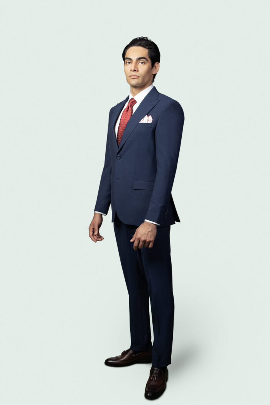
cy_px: 202
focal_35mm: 42
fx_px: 472
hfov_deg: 31.9
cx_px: 135
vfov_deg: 46.4
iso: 100
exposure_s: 1/100
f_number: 2.8
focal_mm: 28
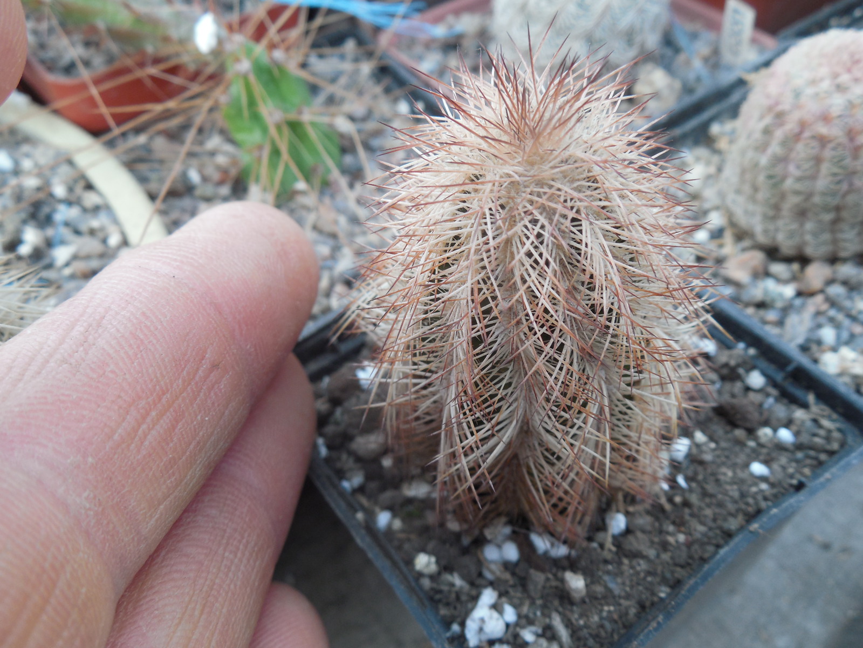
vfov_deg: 45.4
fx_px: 773
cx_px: 432
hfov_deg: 58.4
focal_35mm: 31
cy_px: 324
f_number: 3.6
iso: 125
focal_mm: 5.6
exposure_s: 1/30
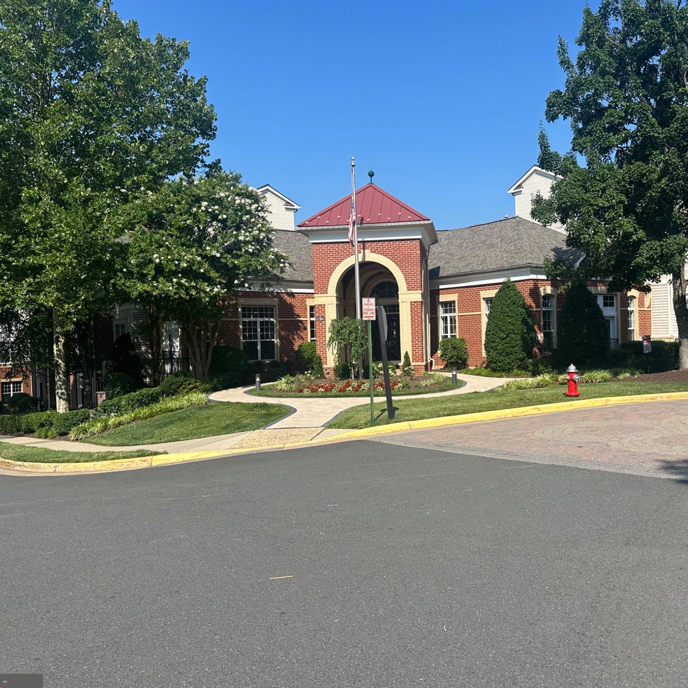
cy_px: 348
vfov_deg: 54.0
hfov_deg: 53.7
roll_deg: +2.3
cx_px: 411
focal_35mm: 30
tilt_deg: -0.6
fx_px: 675
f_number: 1.78
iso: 80
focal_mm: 6.86
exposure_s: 1/4016
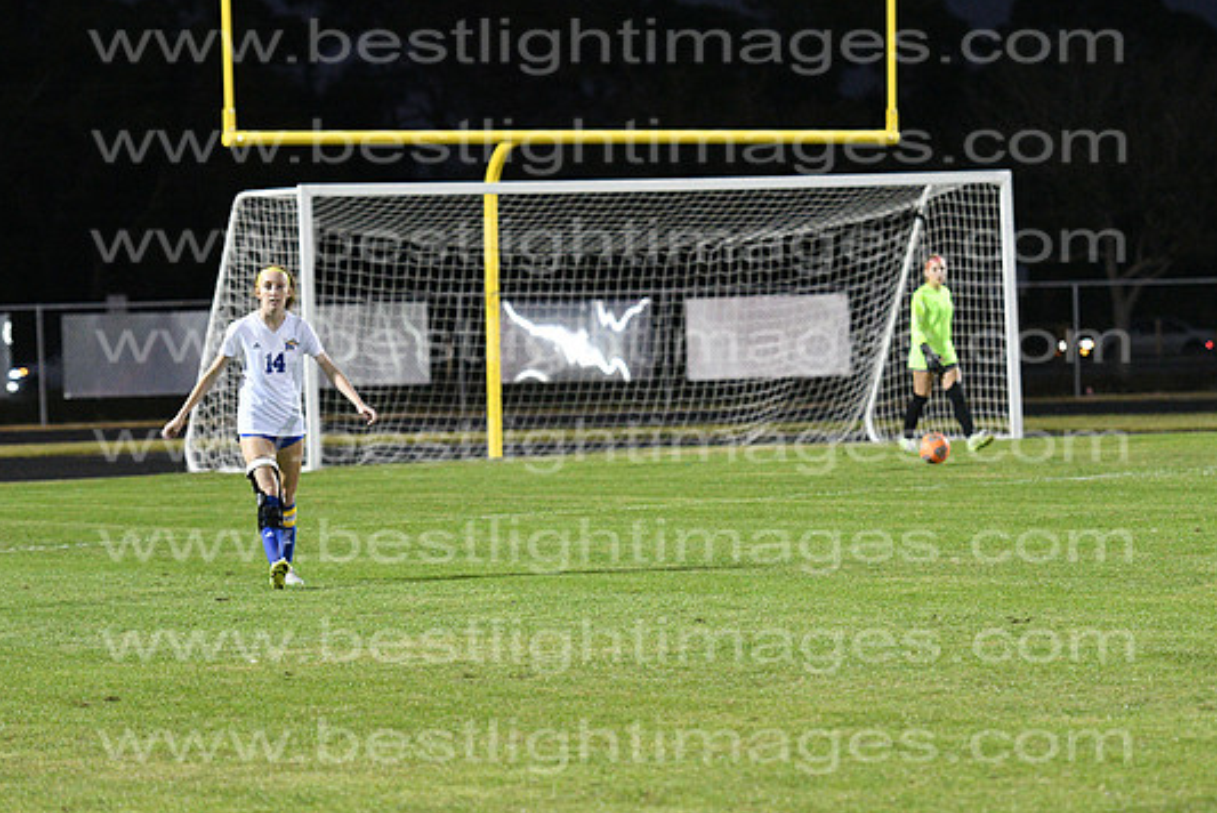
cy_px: 396
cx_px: 616
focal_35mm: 199
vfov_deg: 6.9
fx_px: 6731
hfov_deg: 10.3
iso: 8000
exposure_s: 1/800
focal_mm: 122
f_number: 2.8
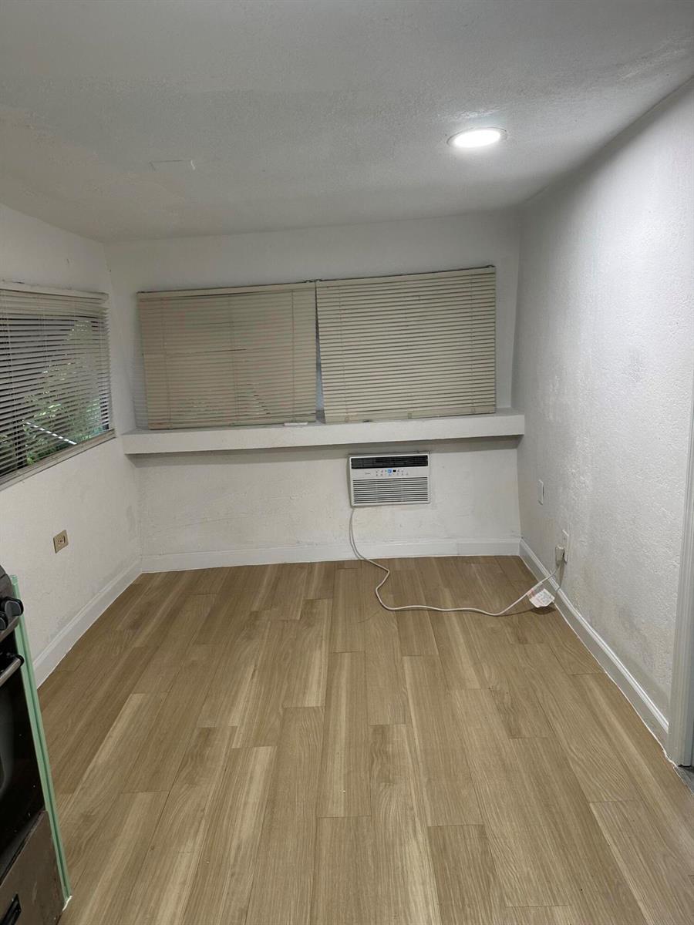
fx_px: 642
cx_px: 347
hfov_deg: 56.8
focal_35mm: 24
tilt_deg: -11.3
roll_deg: +2.5
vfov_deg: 71.6
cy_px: 462
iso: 125
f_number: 1.78
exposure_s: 1/60
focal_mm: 6.86
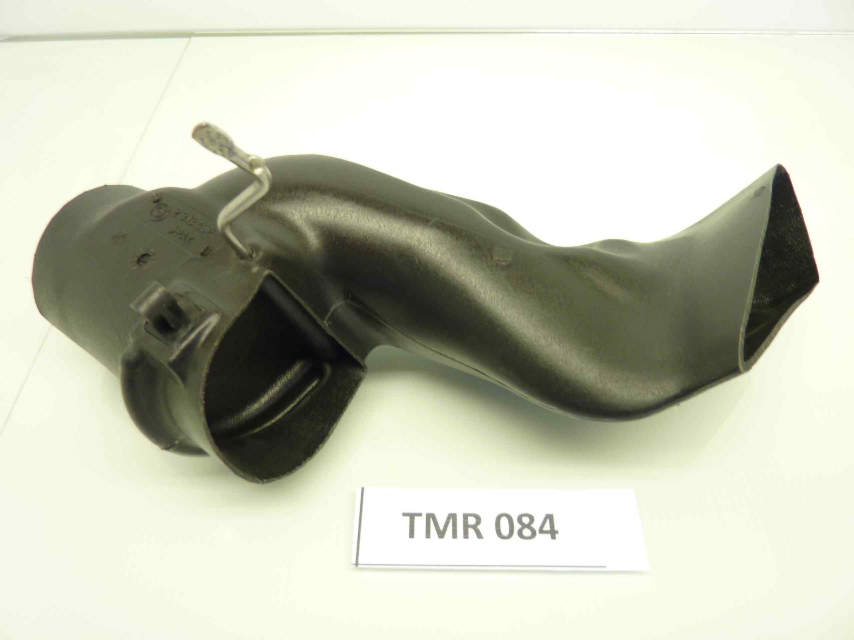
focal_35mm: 25
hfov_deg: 69.4
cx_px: 427
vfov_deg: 54.9
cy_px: 320
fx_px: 617
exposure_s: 1/15
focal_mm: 4.1
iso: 80
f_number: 3.3
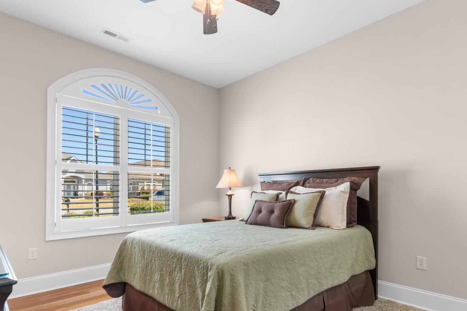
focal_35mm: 19
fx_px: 246
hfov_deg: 86.9
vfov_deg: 64.1
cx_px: 236
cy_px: 184
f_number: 4.5
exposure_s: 1/8
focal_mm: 10
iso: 100
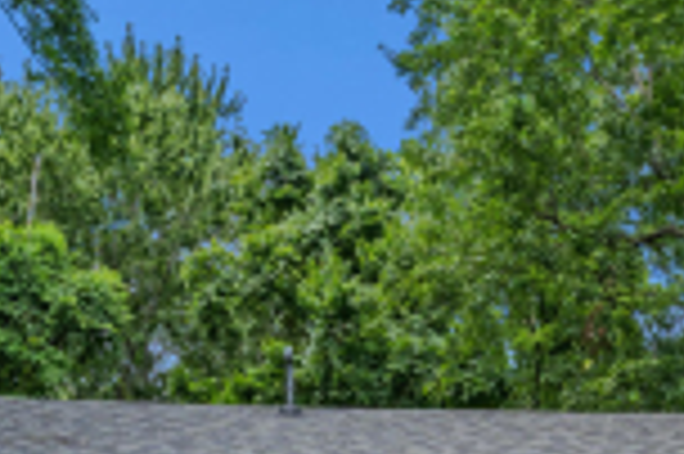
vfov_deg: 14.1
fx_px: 1499
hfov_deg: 25.4
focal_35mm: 79
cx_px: 508
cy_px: 948
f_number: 10
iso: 400
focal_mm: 16
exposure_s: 1/160
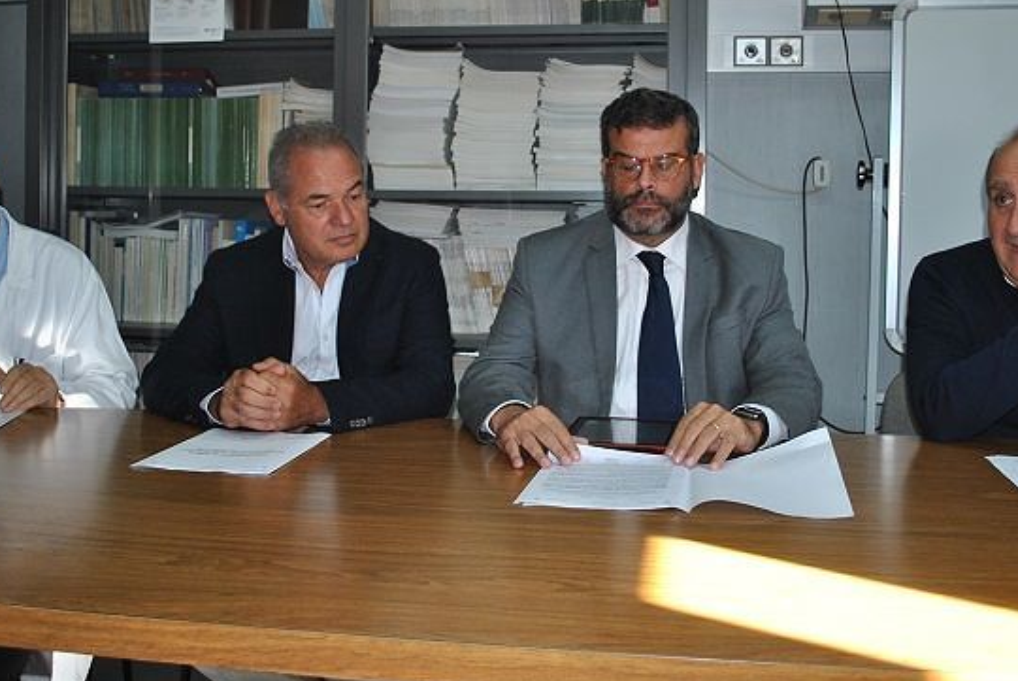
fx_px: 1132
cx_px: 520
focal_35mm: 40
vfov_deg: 33.2
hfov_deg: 48.4
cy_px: 227
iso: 200
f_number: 3.5
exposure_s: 1/60
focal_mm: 18
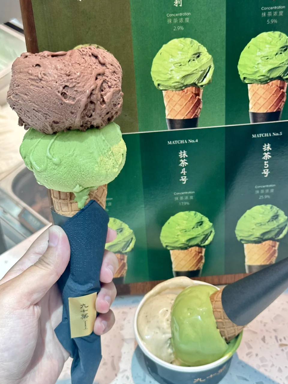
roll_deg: +1.6
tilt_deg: -40.7
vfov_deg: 35.5
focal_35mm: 54
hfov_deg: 27.0
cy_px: 190
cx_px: 157
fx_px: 599
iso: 64
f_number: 1.78
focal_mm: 6.86
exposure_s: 1/100
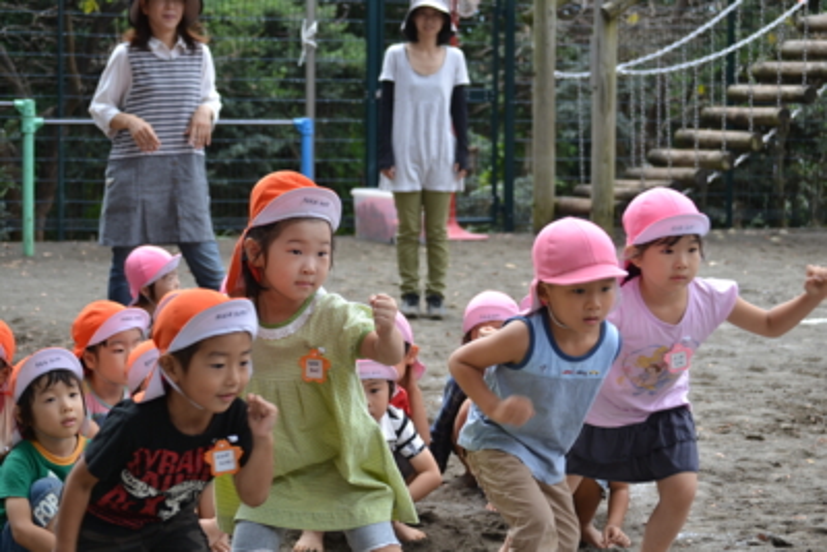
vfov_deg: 16.6
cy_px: 276
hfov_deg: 24.6
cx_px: 414
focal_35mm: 82
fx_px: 1896
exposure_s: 1/125
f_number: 5.6
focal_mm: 55
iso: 160
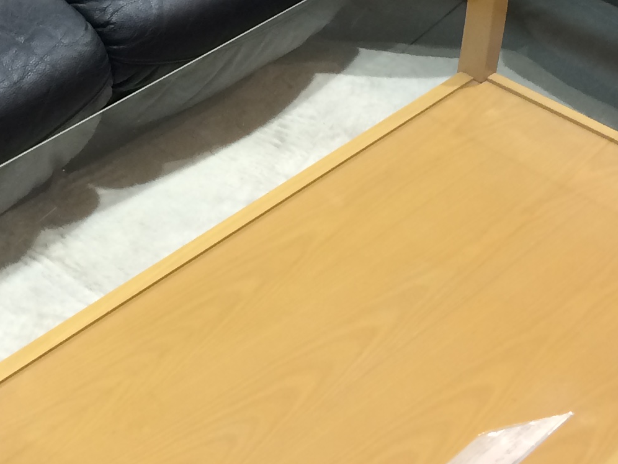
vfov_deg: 15.1
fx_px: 1696
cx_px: -4
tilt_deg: -27.7
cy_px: -75
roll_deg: -1.7
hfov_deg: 20.0
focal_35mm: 95
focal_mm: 4.15
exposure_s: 1/30
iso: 64
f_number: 2.2
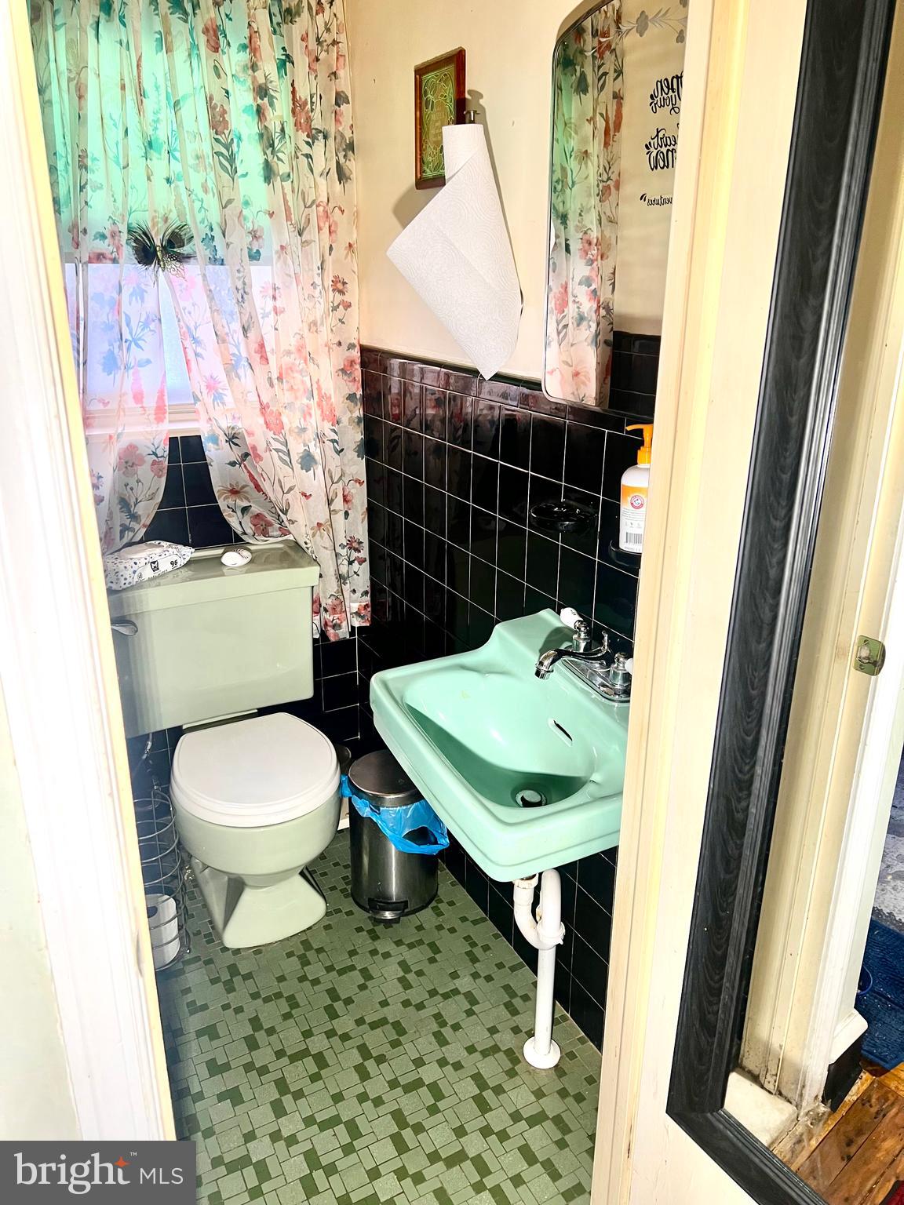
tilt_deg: -19.0
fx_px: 905
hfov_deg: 53.1
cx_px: 452
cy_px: 602
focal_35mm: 26
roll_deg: +0.2
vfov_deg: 67.3
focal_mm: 5.7
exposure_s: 1/60
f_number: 1.5
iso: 80
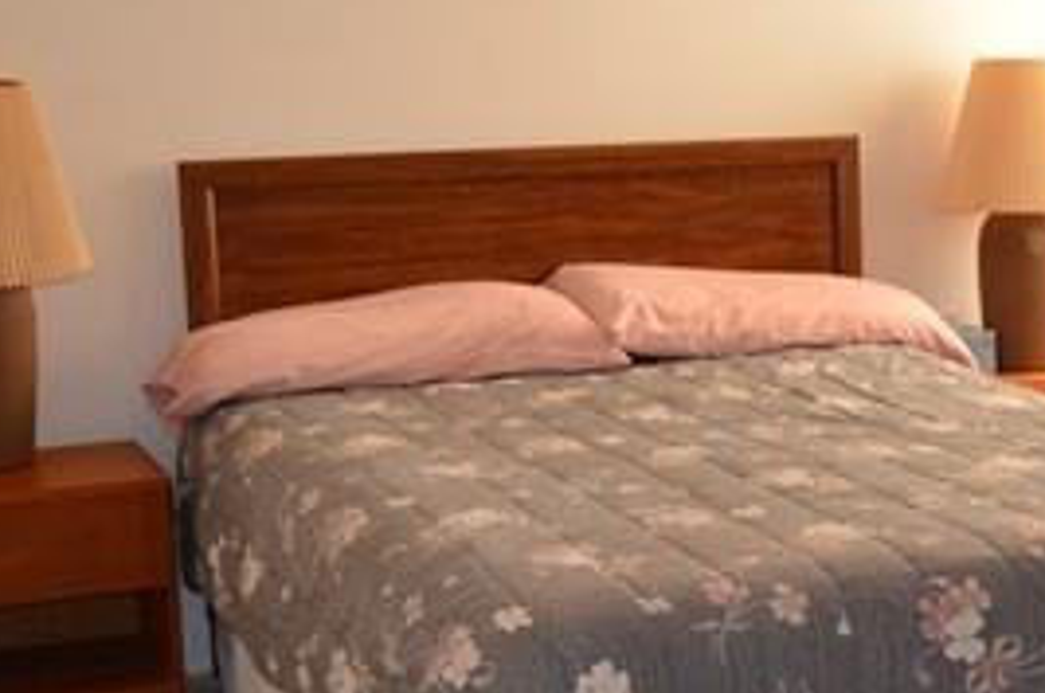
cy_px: 431
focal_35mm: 72
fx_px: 2086
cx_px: 783
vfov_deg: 18.8
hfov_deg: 27.7
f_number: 3.8
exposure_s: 1/60
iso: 1000
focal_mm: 20
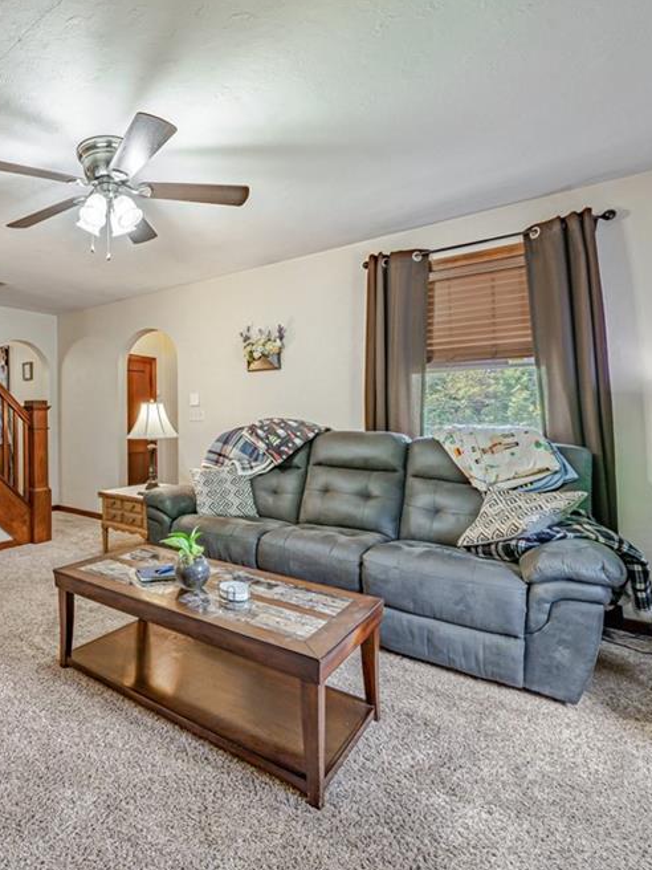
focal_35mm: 18
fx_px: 452
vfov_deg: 87.8
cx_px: 136
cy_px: 438
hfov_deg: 65.6
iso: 50
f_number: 11
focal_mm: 12
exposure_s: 1/15
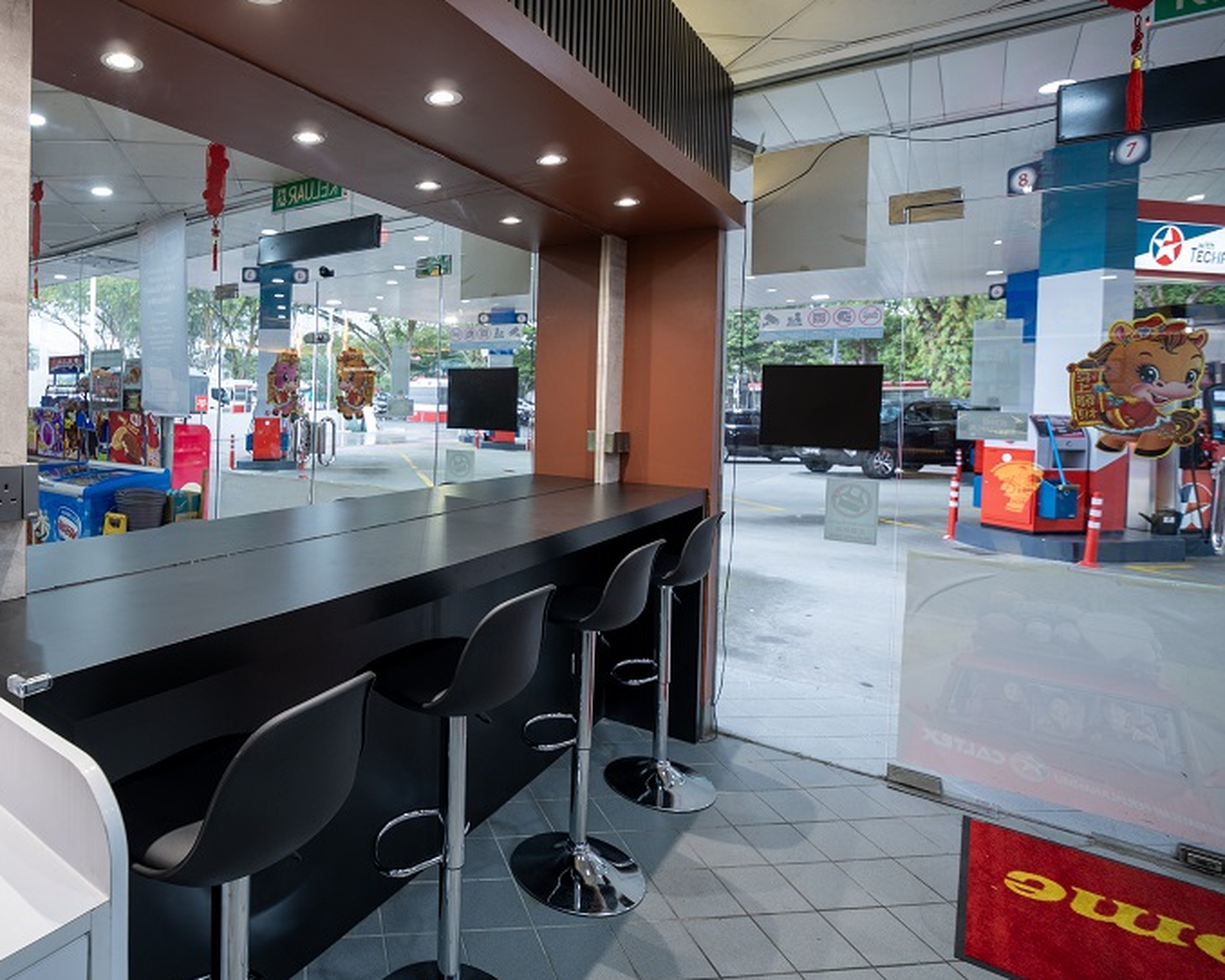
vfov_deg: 71.3
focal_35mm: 19
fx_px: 677
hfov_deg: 80.4
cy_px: 419
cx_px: 374
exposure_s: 1/13
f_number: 2.8
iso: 100
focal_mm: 9
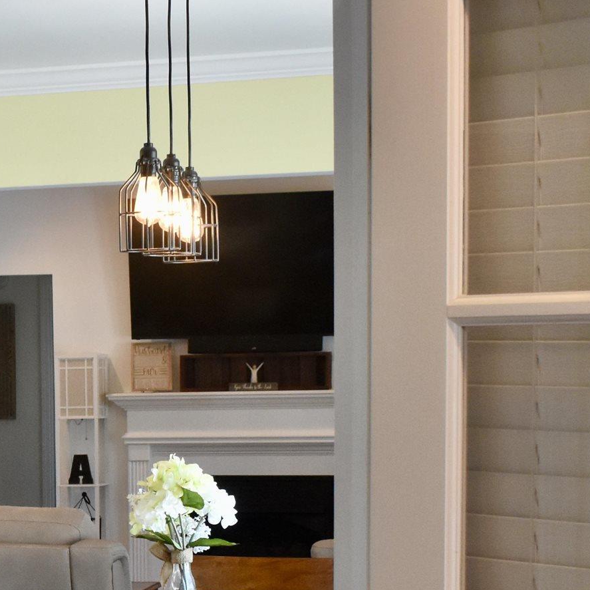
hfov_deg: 15.8
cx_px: -114
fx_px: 2044
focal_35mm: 106
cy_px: 583
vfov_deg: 16.1
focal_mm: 24
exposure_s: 1/100
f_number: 6.3
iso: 1600
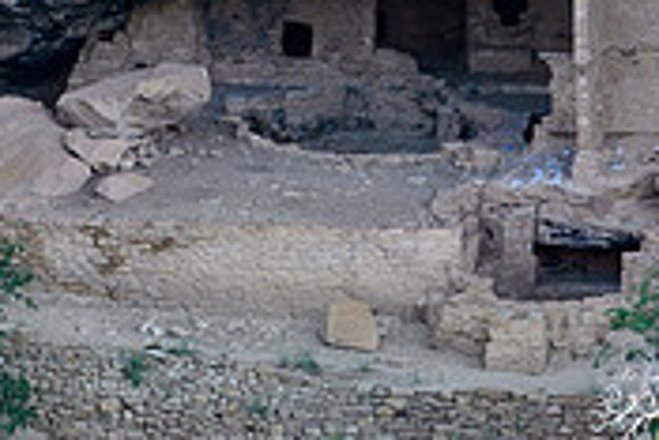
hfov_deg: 4.7
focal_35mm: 437
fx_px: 8006
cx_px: 582
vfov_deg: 3.2
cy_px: 205
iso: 500
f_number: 11
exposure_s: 1/200
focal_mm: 60
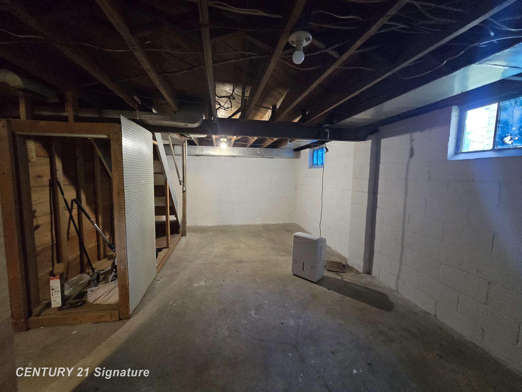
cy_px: 196
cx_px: 261
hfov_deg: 106.2
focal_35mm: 13
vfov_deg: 89.9
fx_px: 196
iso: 1000
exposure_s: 1/50
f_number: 2.2
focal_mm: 2.2
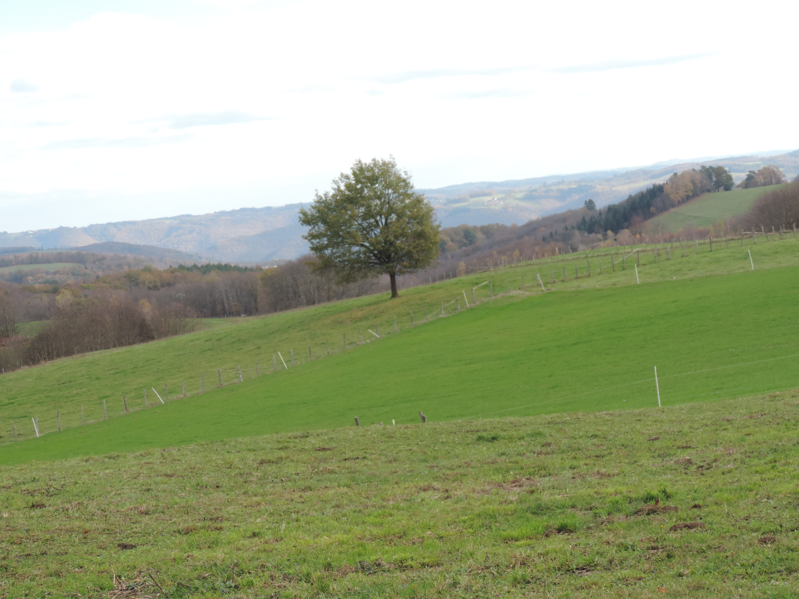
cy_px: 300
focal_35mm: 85
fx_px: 1962
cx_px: 400
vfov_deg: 17.4
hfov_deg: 23.0
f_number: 4
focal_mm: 15.1
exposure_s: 1/160
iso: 80
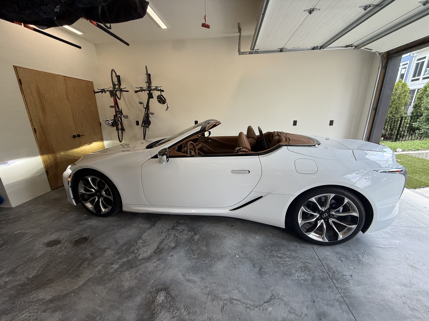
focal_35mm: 14
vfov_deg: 85.7
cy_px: 160
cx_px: 214
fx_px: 174
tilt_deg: -10.7
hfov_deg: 102.1
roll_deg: +2.1
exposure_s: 1/124
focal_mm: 2.22
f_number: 2.2
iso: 50
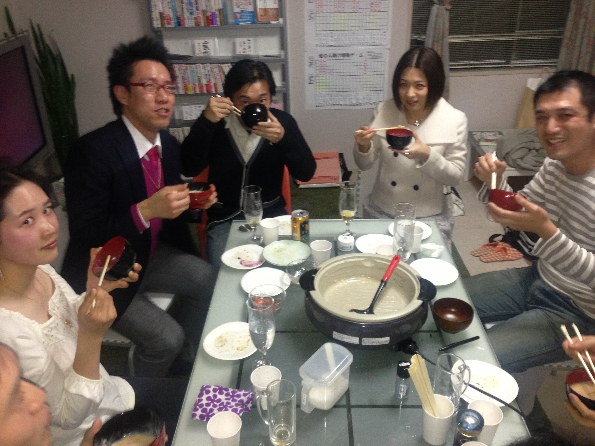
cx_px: 298
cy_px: 223
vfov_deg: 42.9
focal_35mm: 33
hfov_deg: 55.4
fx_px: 567
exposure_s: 1/16
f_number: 2.4
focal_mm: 4.13
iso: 320
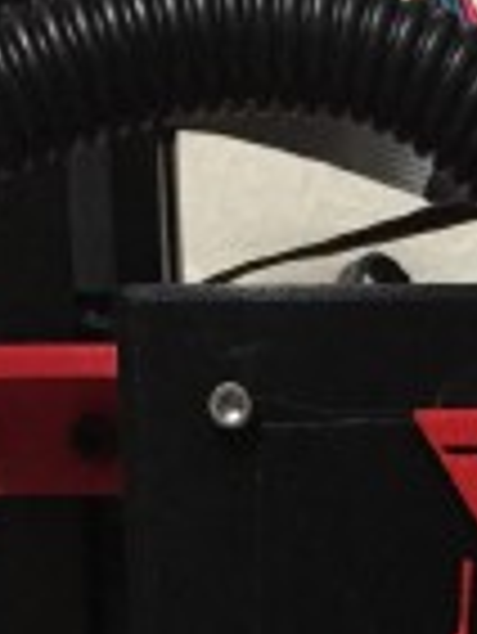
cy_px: 886
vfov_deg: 21.0
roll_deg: +0.4
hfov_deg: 17.6
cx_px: 468
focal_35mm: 82
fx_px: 1504
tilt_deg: -8.9
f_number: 2.2
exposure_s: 1/15
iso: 400
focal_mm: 4.15
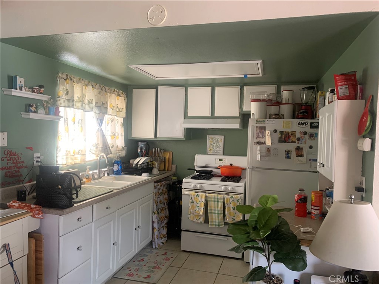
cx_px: 190
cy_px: 142
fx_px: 285
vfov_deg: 53.1
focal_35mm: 26
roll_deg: -1.5
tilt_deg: -2.4
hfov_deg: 67.3
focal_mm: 4.25
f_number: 1.8
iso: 250
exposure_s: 1/60
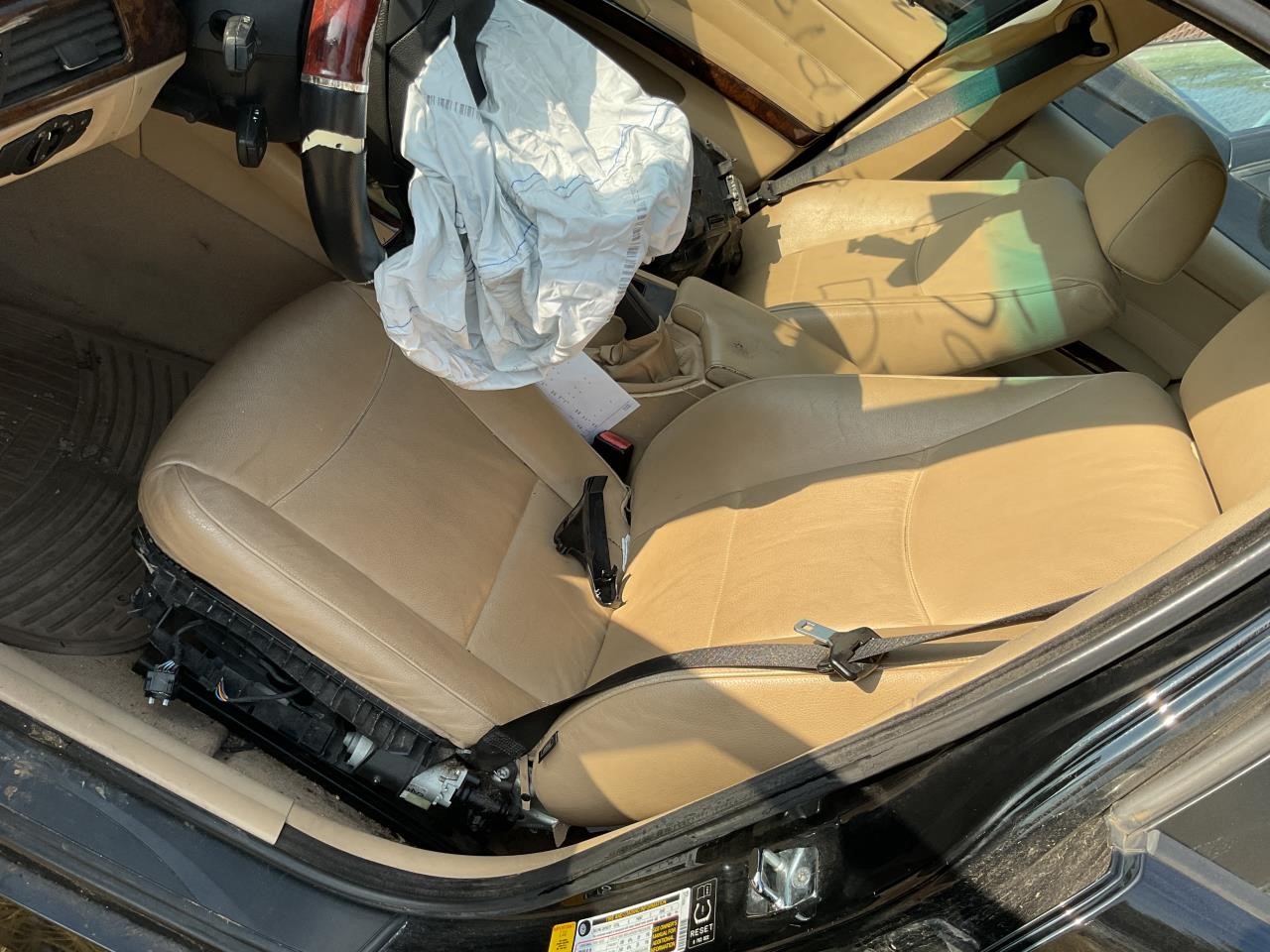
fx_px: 1064
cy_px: 476
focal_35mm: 29
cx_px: 635
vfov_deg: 48.2
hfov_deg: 61.7
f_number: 1.8
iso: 16
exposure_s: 1/666
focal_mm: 3
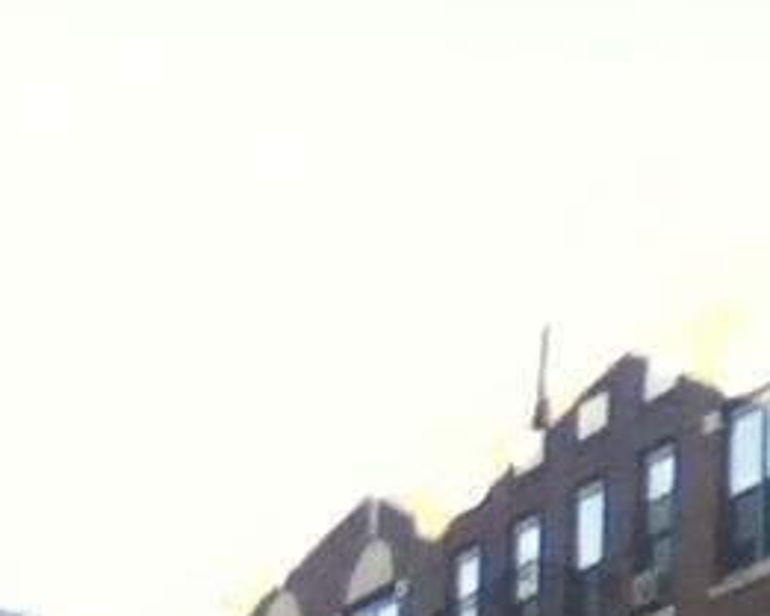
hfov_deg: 15.0
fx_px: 2622
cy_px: 911
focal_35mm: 115
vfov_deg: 12.8
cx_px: 1295
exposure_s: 1/235
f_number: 2.4
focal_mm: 3.85
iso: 80
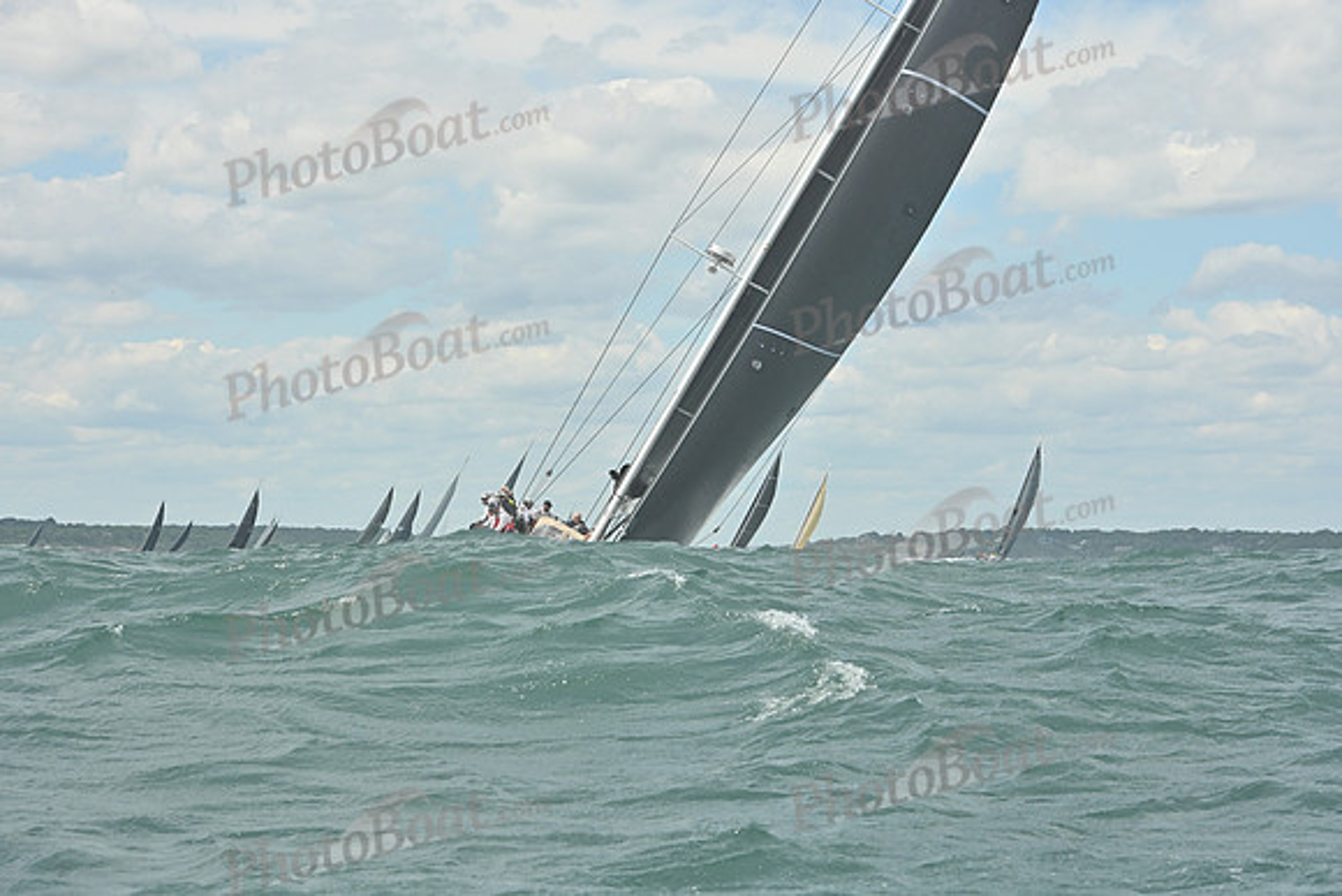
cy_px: 448
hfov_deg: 20.0
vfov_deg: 13.4
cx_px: 671
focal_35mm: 102
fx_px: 3803
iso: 320
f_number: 11
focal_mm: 102
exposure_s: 1/1250
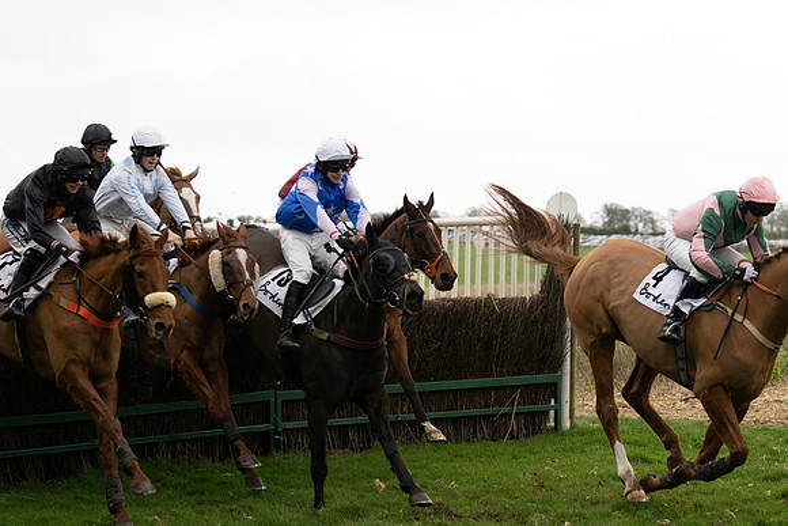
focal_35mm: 105
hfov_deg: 19.5
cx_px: 394
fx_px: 2299
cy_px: 263
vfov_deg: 13.0
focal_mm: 70
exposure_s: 1/2000
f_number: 2.8
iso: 800
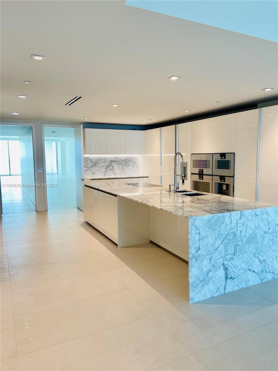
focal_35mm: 26
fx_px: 278
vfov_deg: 67.3
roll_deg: +1.0
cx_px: 139
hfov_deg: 53.1
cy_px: 186
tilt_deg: -5.9
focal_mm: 4.25
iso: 80
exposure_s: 1/120
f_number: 1.8
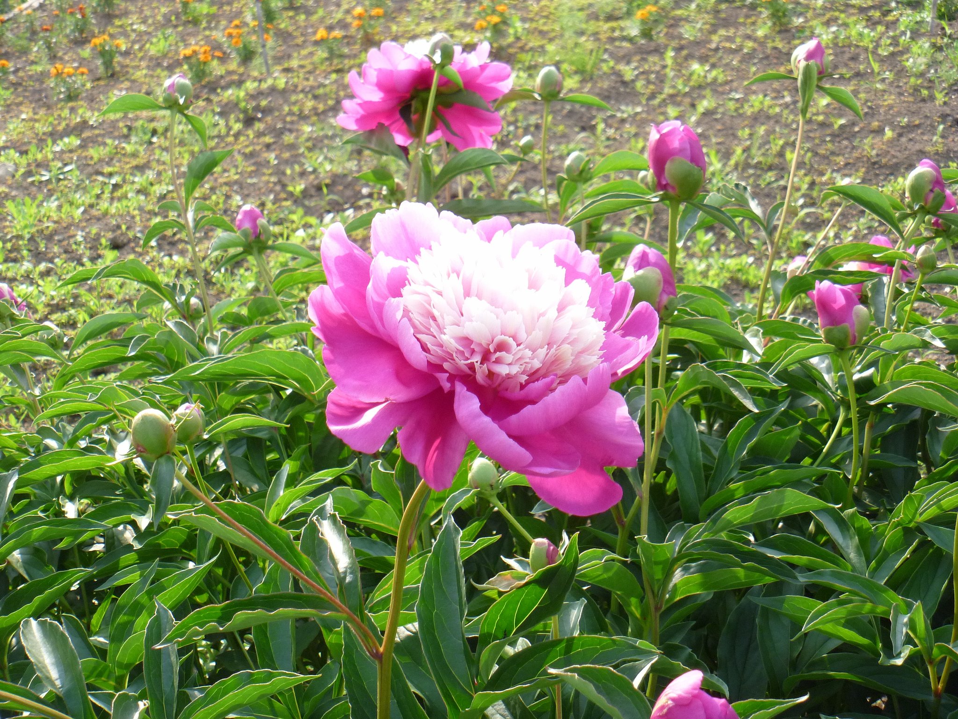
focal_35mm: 54
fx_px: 1494
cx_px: 479
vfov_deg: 27.0
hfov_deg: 35.5
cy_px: 360
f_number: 5
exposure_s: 1/200
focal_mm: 9.6
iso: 200
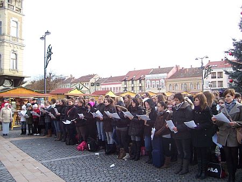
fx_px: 238
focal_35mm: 34
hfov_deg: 53.9
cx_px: 121
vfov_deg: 41.8
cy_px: 91
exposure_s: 1/250
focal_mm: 5.6
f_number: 2.7
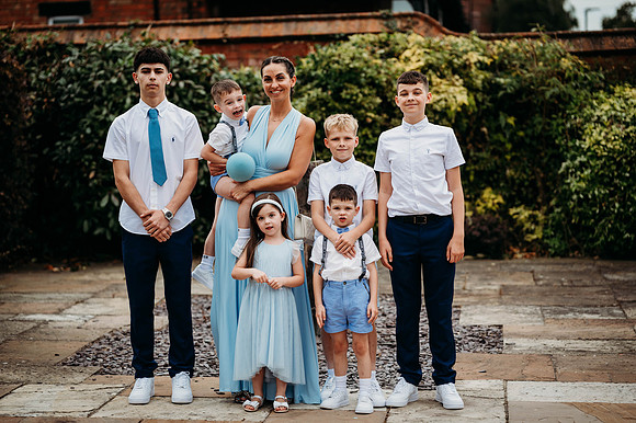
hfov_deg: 23.9
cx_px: 318
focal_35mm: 85
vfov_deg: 16.1
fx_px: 1501
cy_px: 212
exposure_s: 1/800
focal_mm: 85
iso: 100
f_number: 2.2
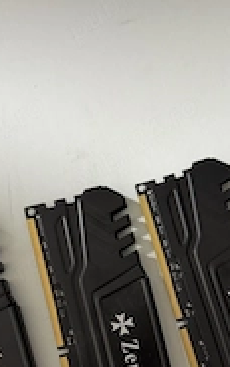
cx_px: 172
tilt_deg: -85.6
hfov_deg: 23.4
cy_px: 325
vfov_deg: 34.9
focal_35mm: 55
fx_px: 550
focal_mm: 6.76
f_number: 1.78
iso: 400
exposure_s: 1/50
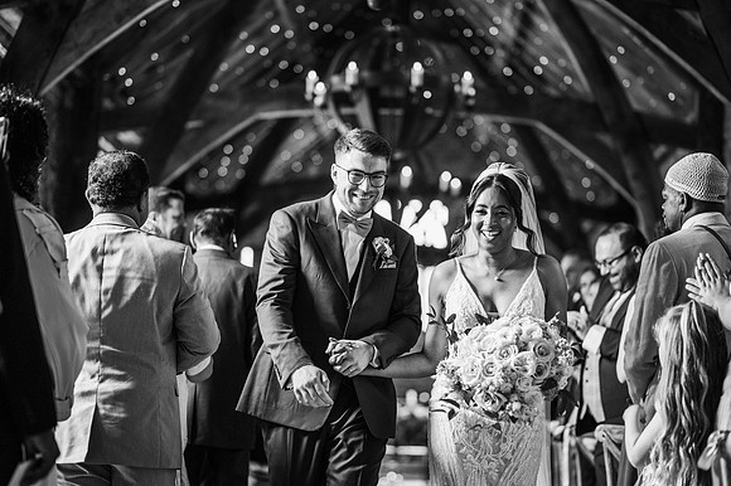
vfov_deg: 16.1
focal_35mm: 85
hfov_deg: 23.9
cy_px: 243
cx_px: 366
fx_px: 1725
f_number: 2
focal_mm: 85
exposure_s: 1/200
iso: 500
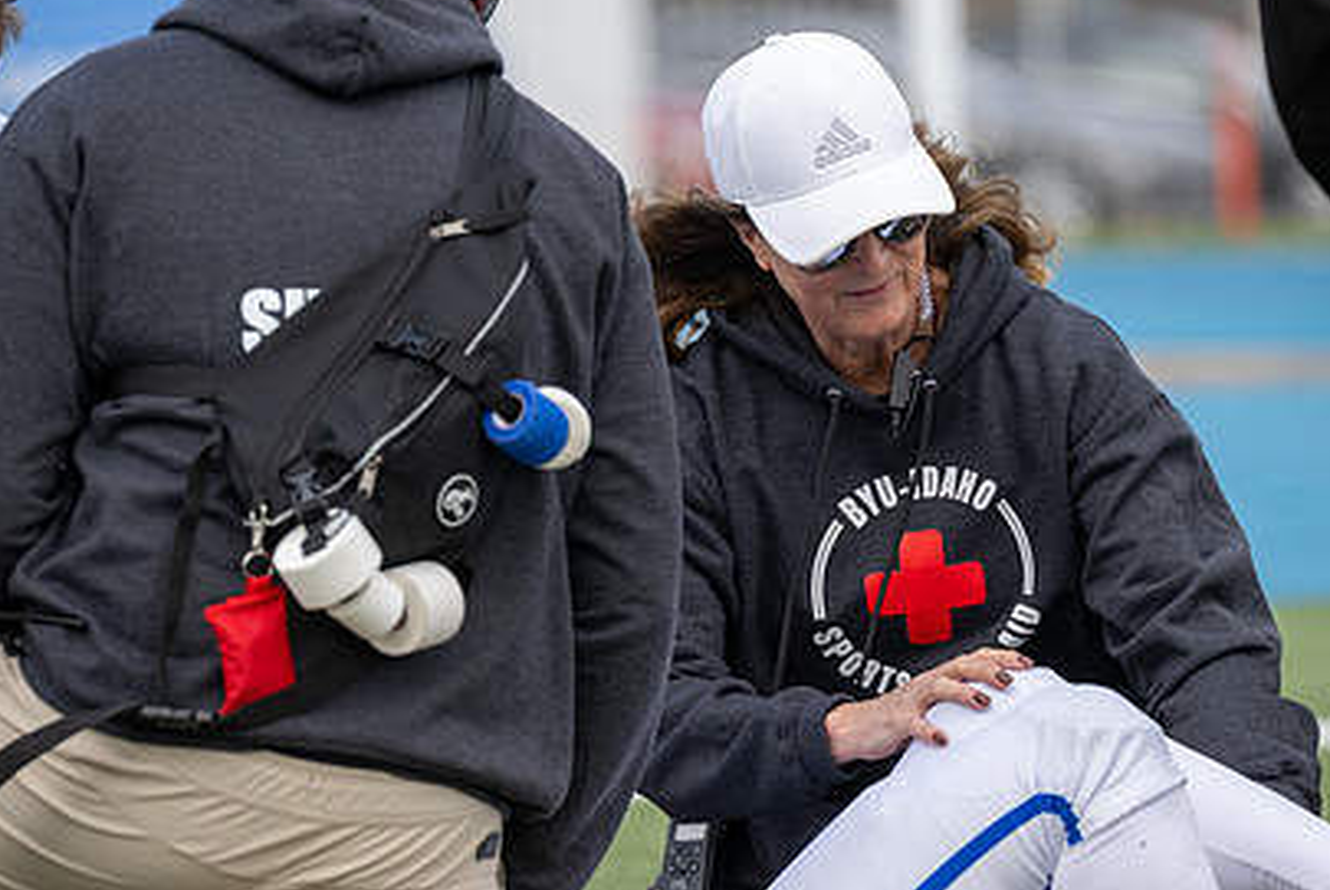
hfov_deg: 7.2
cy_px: 558
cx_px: 729
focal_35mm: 287
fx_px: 10614
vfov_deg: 4.8
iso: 200
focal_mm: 200
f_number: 4
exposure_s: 1/640
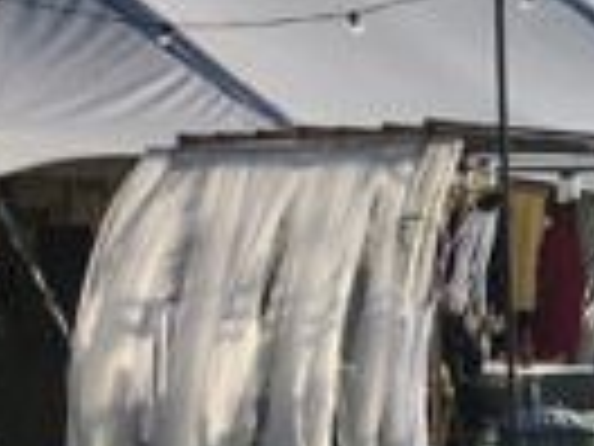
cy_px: 250
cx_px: 1584
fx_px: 2831
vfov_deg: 9.0
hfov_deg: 10.0
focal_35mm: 165
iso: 25
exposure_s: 1/3077
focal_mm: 4.15
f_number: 2.2
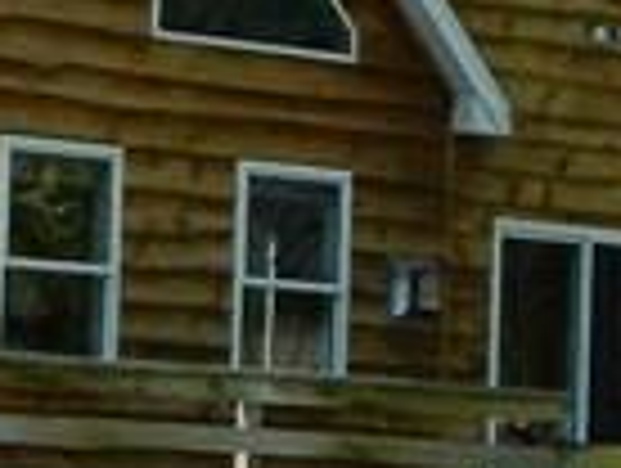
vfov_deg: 4.9
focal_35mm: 304
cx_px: 747
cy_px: 99
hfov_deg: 6.5
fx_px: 5463
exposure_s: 1/500
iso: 80
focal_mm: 7.3
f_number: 3.5
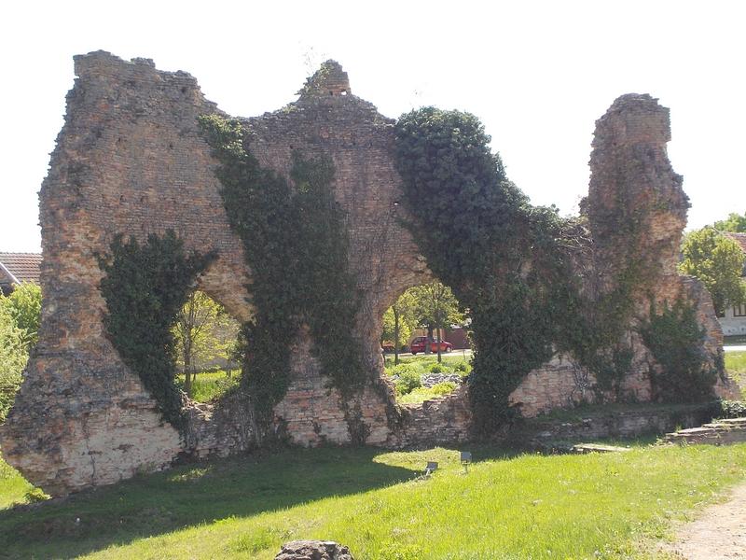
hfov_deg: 34.3
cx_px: 373
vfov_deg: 26.1
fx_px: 1207
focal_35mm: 56
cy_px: 280
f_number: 4.7
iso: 80
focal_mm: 7.9
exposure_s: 1/160
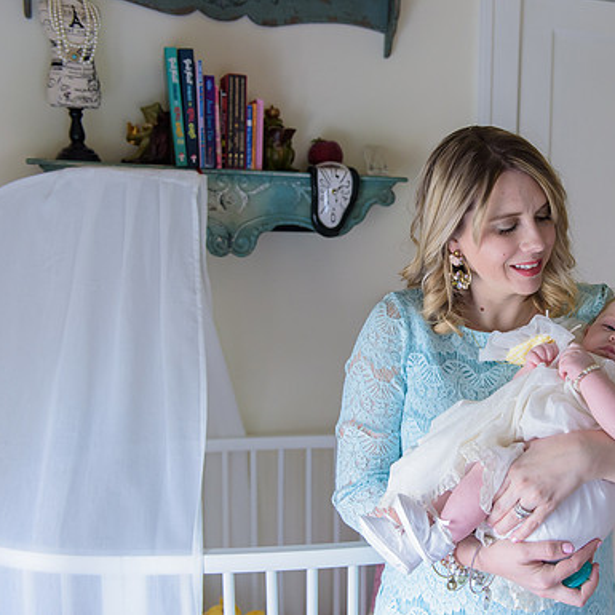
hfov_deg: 39.9
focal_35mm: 41
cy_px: 308
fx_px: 824
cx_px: 455
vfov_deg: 40.9
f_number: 3.2
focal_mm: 32
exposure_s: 1/160
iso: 1600
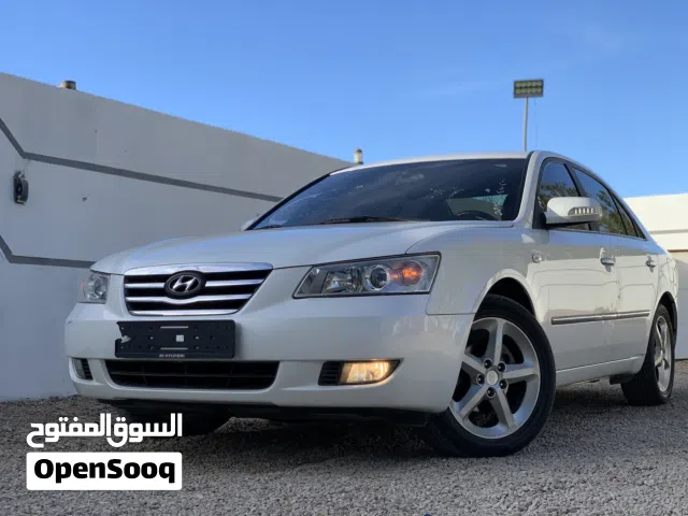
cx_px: 344
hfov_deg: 36.8
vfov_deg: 28.0
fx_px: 1034
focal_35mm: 52
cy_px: 258
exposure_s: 1/424
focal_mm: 6
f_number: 2.4
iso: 16
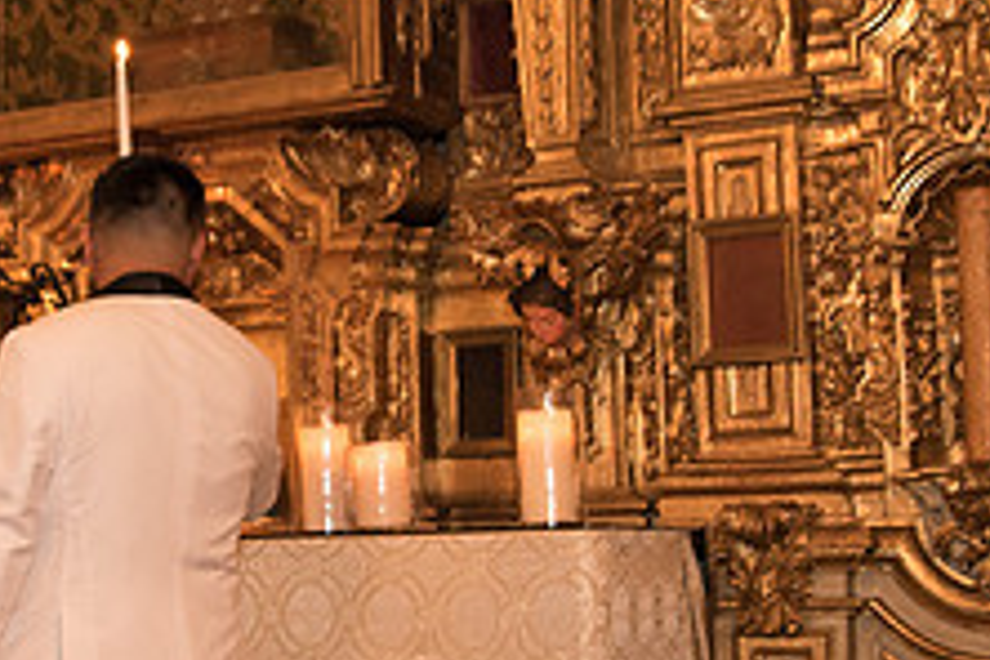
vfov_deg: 18.6
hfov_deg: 27.1
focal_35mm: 73
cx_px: 178
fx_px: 2007
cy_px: 439
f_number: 2.8
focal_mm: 28
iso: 4000
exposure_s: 1/80
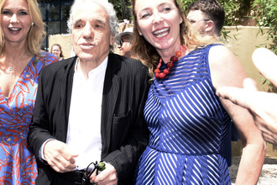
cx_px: 99
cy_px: 90
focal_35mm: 41
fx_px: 315
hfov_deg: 46.9
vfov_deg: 32.6
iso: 200
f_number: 6.3
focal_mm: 20
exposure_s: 1/160
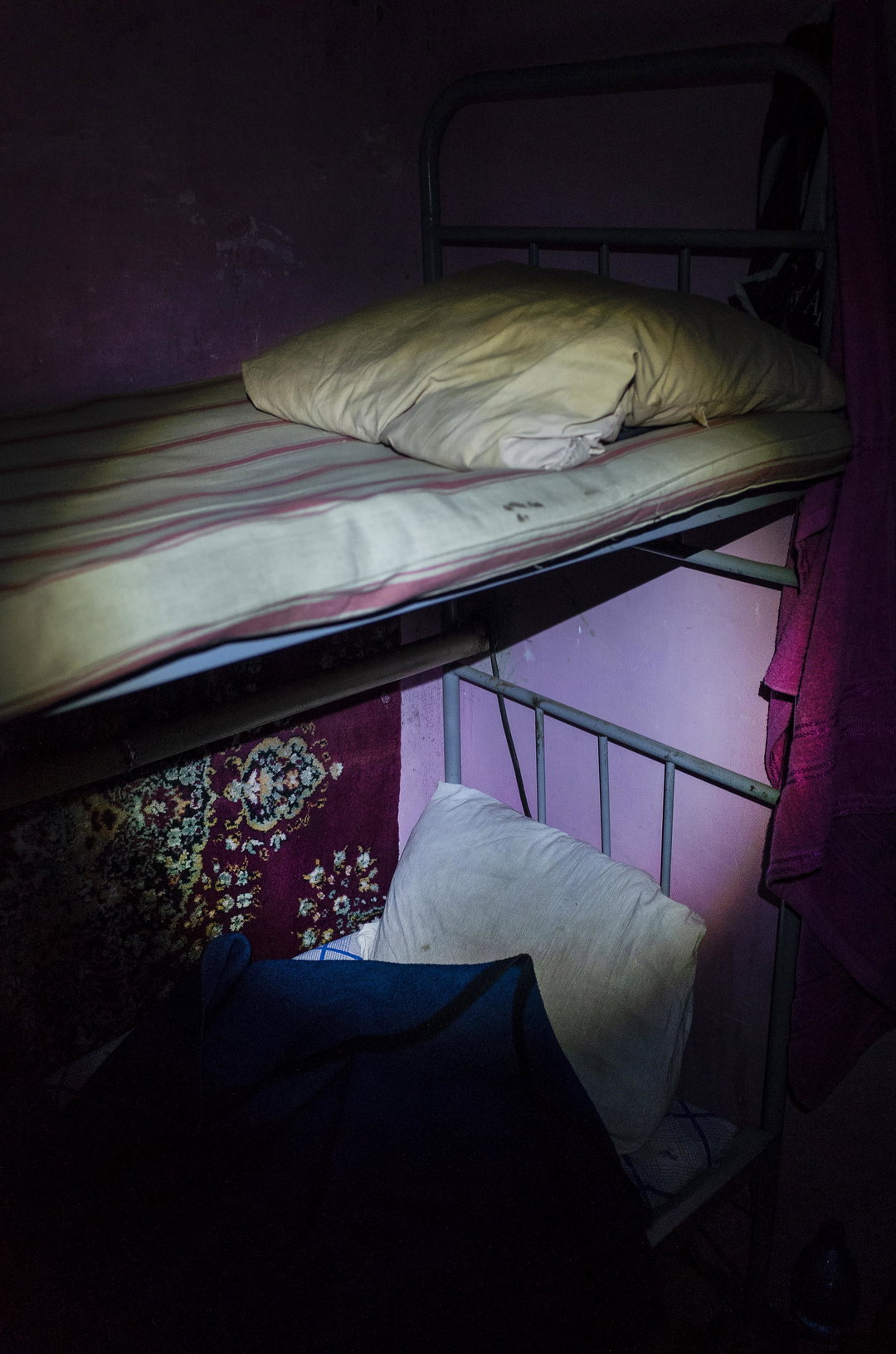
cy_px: 677
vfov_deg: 65.6
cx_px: 448
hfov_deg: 46.2
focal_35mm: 28
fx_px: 1050
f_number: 2.8
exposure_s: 1/50
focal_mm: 18.3
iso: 800
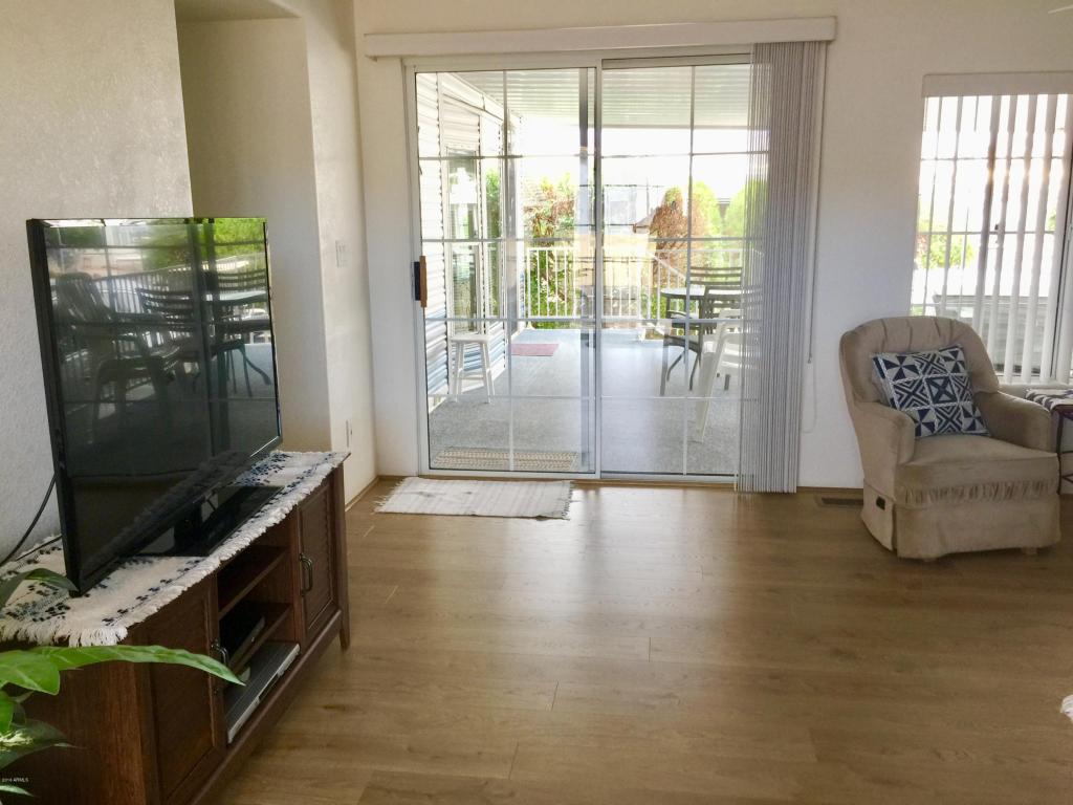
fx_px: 899
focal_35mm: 29
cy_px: 402
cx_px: 536
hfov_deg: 61.7
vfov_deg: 48.2
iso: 40
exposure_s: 1/15
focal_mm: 4.15
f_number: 2.2
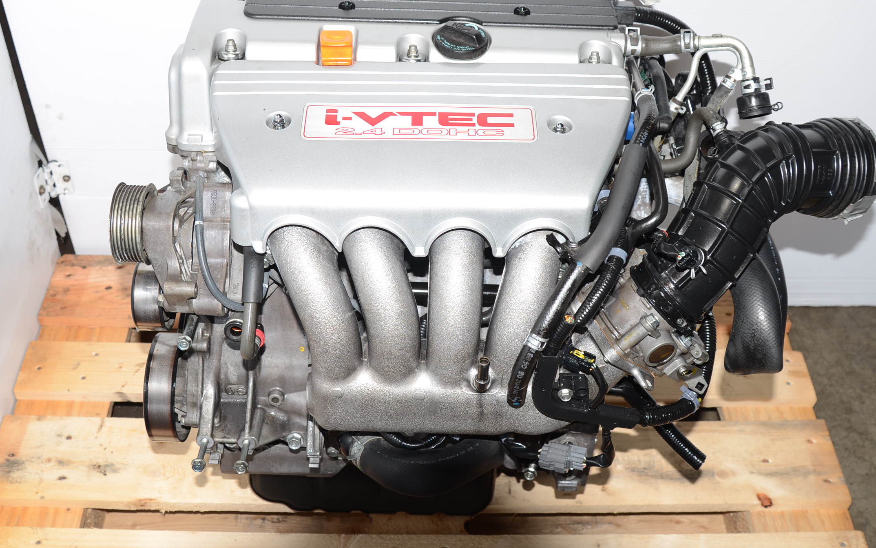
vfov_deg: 30.5
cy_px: 220
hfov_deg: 47.2
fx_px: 1003
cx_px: 427
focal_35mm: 42
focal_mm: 24
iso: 100
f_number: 5.6
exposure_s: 1/60
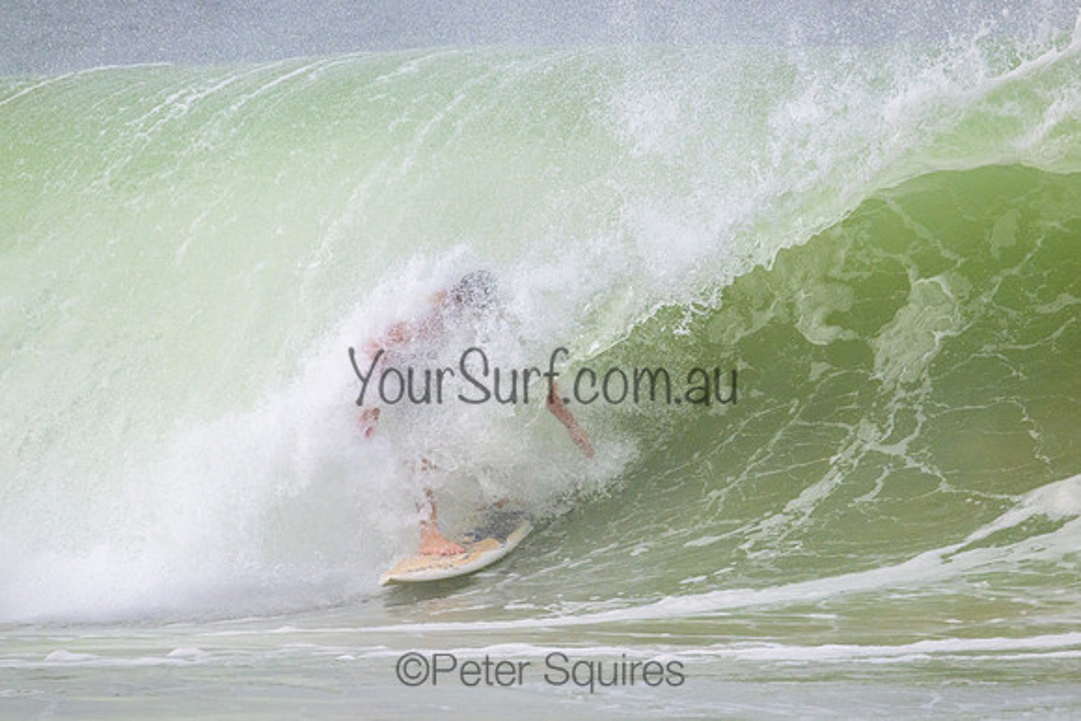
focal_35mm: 933
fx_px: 28025
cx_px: 630
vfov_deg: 1.5
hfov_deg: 2.2
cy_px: 392
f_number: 11
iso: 1800
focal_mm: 800
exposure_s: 1/2000
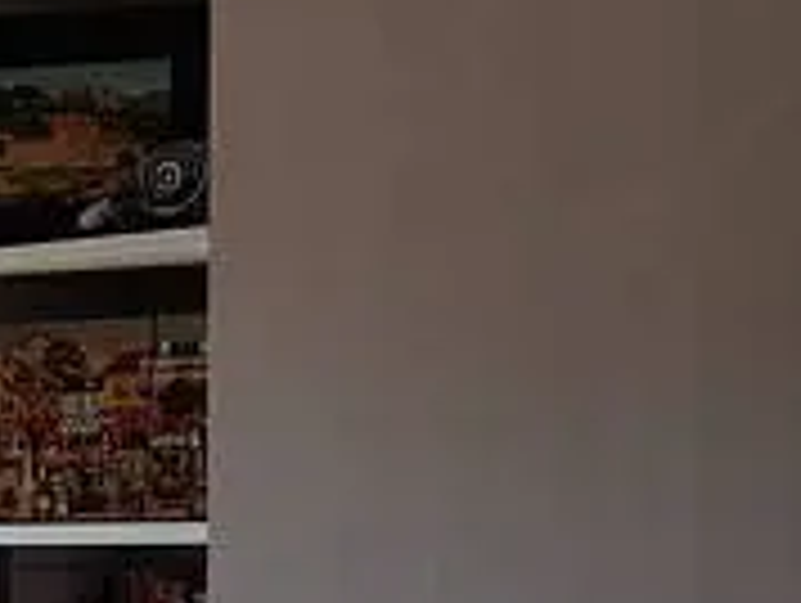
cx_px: -1408
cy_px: 626
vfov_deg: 10.1
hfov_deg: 10.5
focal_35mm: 146
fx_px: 3383
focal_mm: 4.2
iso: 40
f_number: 1.7
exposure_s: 1/352
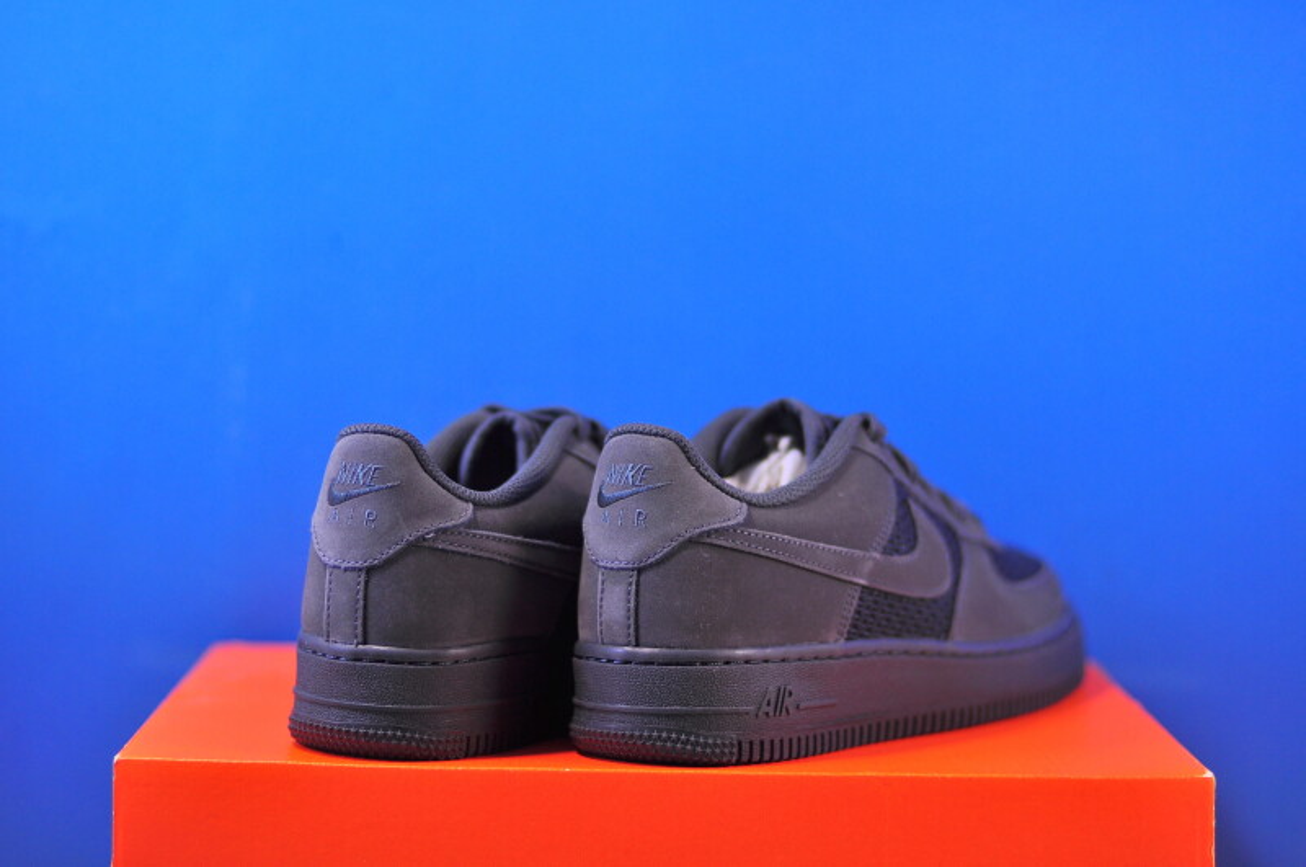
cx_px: 653
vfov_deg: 18.1
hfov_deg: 27.0
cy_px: 434
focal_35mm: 75
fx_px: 2717
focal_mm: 50
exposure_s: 1/320
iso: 250
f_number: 2
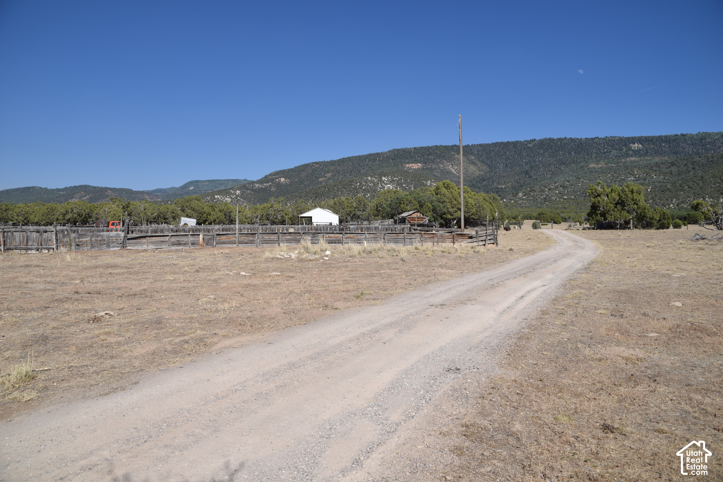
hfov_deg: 67.4
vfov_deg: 47.9
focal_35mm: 27
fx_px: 542
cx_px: 362
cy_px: 241
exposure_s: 1/320
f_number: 9
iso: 100
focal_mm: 18
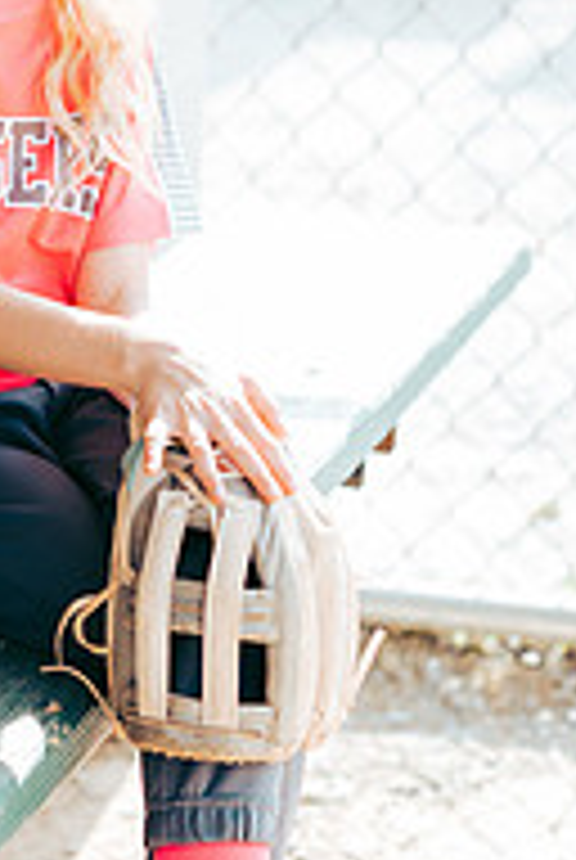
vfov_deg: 10.2
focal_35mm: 200
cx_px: 14
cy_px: 27
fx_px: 4782
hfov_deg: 6.9
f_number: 2.8
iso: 160
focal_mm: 85
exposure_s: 1/320
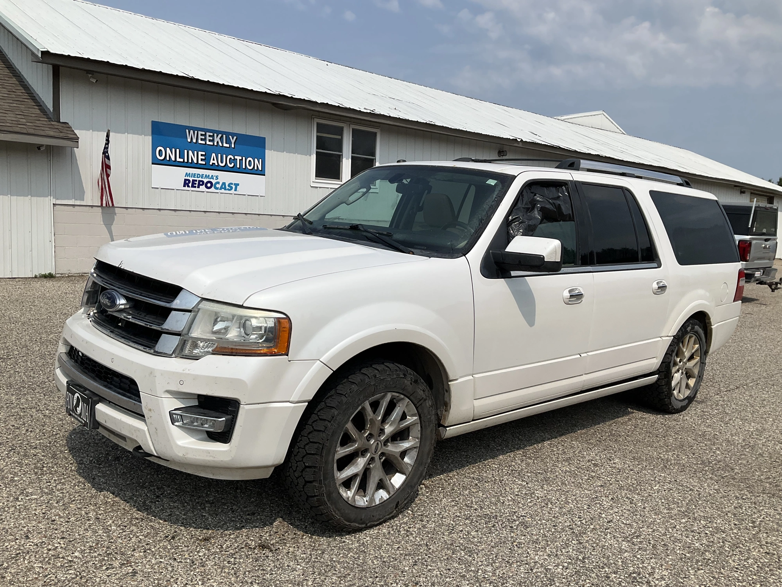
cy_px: 294
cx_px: 391
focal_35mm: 29
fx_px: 655
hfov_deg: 61.7
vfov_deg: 48.2
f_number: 1.8
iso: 25
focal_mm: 3
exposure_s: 1/4405
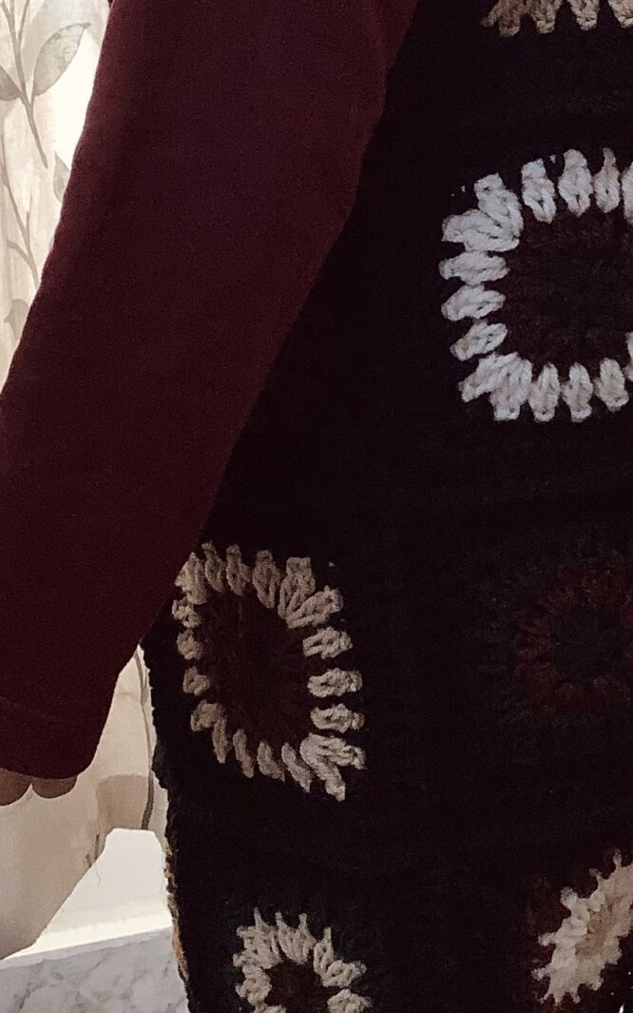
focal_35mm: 79
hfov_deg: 16.5
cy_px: 191
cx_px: 403
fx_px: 2180
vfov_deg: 25.7
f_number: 2.4
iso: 64
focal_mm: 3.3
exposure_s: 1/60
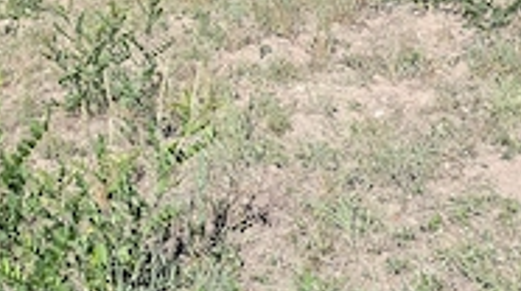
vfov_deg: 20.9
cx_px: 120
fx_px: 745
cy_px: -42
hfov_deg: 37.5
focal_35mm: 54
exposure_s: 1/1429
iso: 50
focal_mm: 5.54
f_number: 1.8
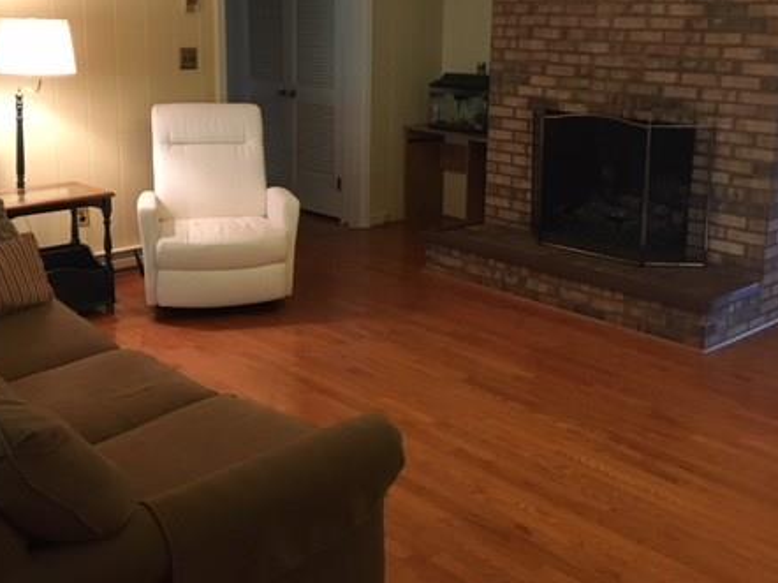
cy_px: 188
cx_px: 426
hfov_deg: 44.8
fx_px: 943
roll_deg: -1.6
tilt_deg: -10.6
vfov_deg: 34.0
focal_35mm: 42
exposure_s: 1/30
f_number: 2.2
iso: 200
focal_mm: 4.15
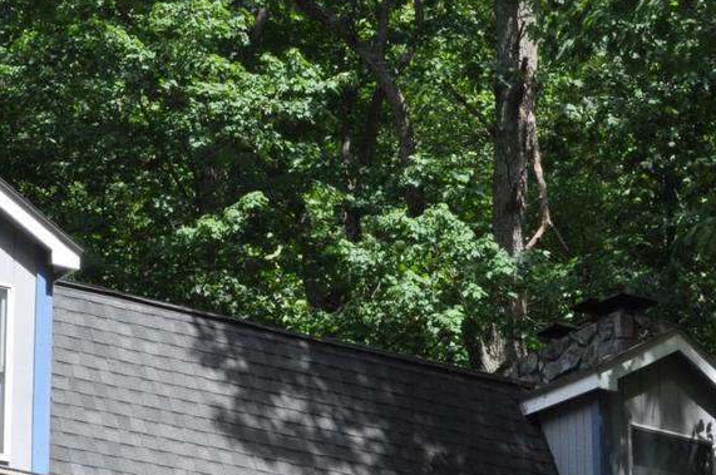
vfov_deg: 9.7
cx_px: 276
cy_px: 414
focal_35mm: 140
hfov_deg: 14.7
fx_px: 2780
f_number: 11
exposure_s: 1/200
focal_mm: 26
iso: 400
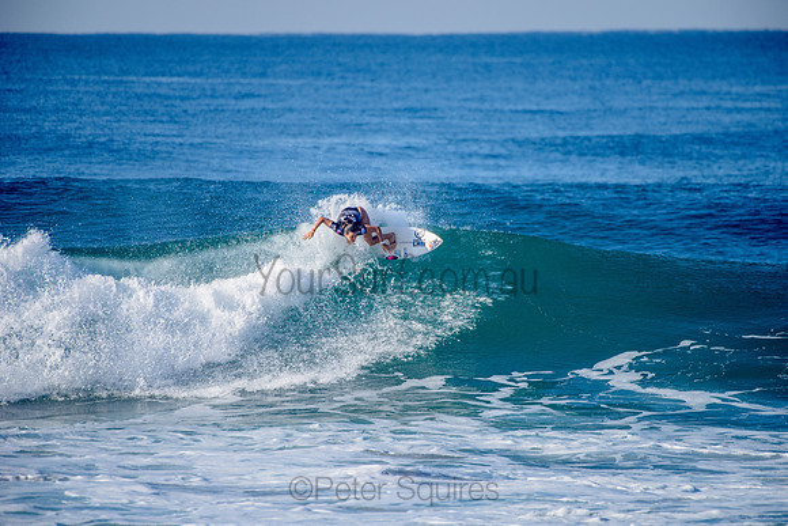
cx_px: 394
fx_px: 10946
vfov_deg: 2.8
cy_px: 263
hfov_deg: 4.1
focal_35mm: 500
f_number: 5.6
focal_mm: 500
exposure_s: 1/1600
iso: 180
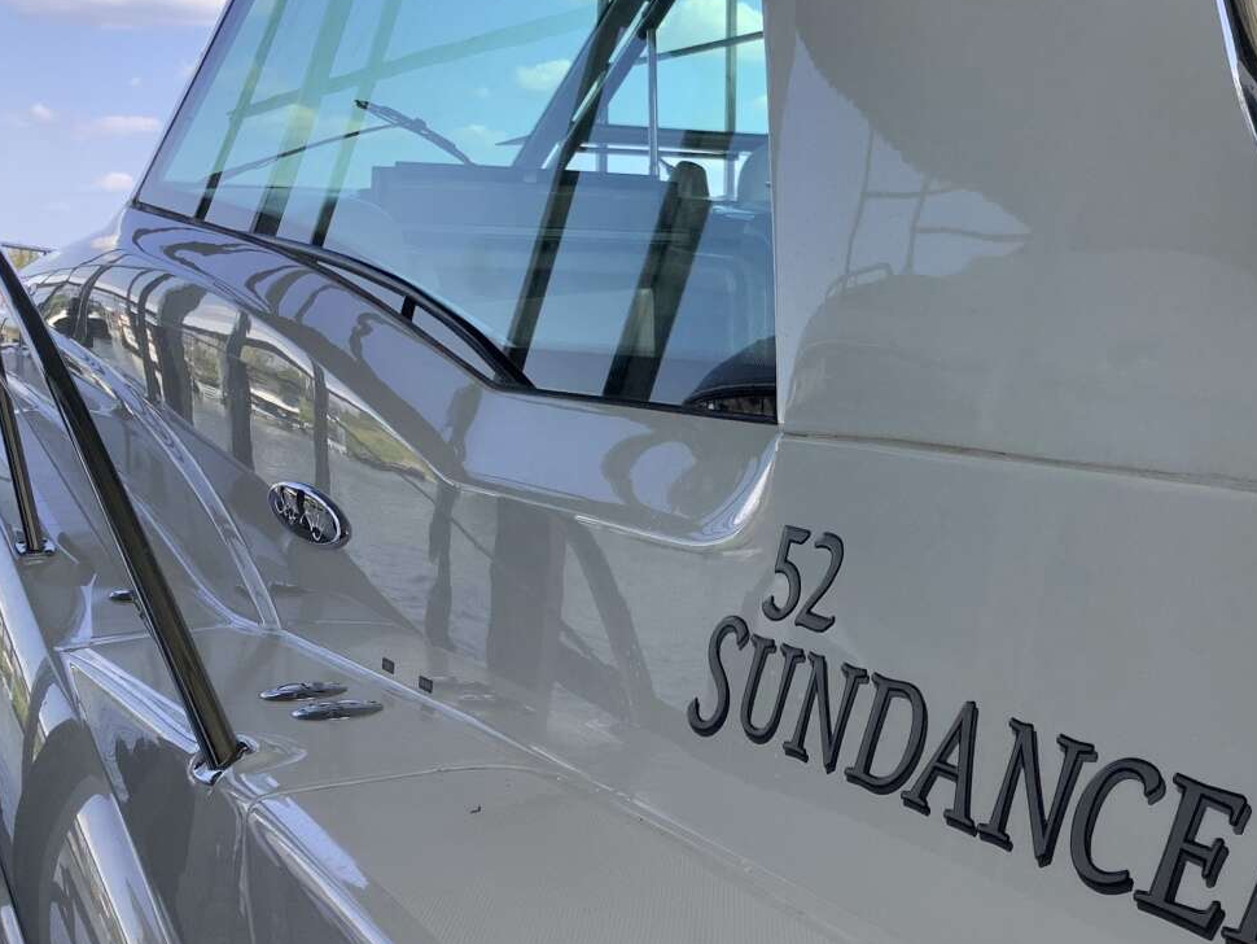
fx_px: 1671
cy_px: 353
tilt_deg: -2.4
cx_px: 837
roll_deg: -0.5
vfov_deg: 31.4
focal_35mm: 46
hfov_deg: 40.7
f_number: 2.4
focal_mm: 3.3
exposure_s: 1/338
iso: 25
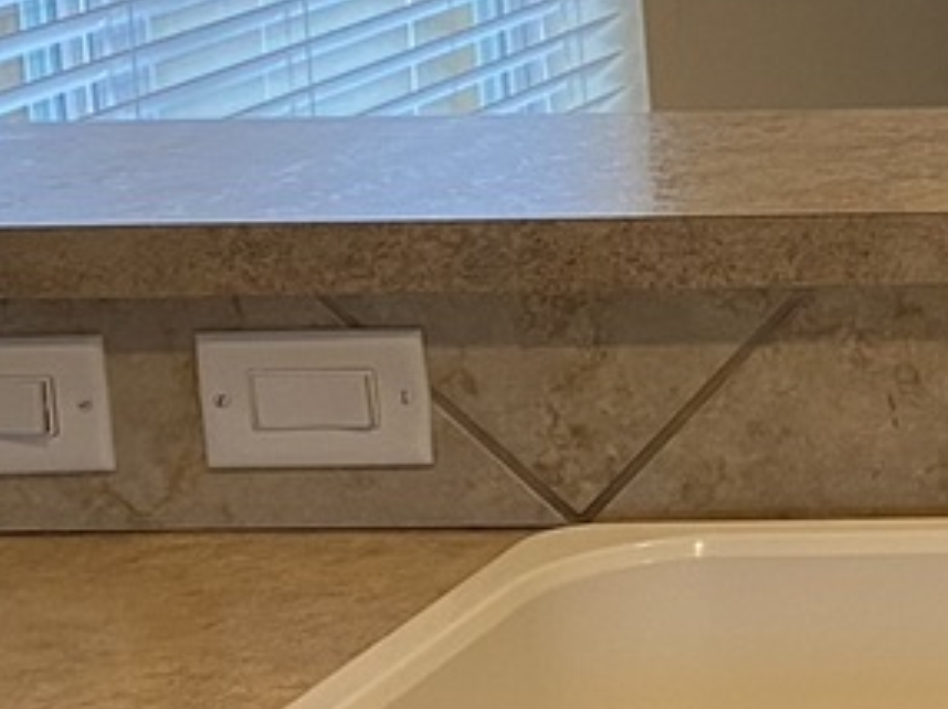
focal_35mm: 131
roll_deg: +0.6
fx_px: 3585
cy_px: 3
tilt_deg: -8.5
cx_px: 2131
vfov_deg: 11.2
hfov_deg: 12.5
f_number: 1.8
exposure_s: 1/60
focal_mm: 4.25
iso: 80
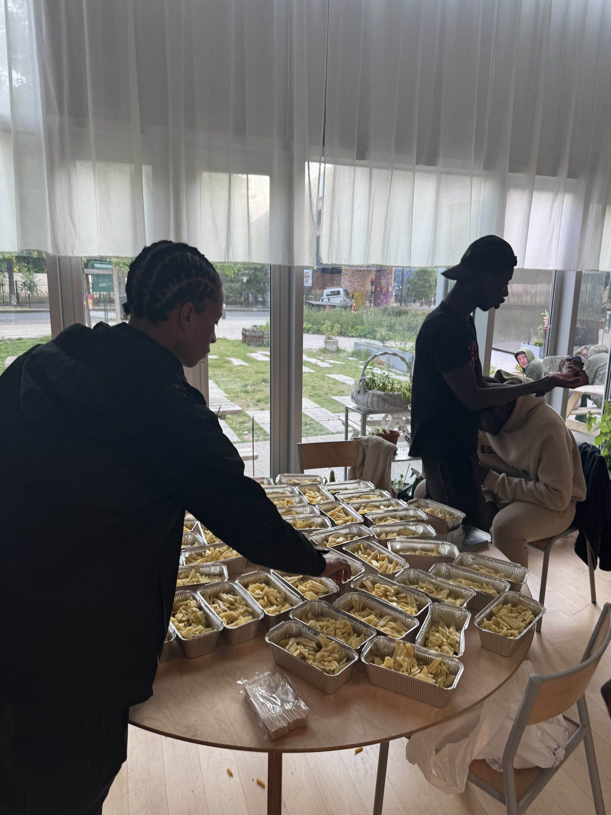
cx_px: 306
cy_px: 408
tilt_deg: -11.3
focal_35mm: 24
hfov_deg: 56.8
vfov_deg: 71.6
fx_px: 565
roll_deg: -2.5
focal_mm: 6.76
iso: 80
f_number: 1.78
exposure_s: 1/121
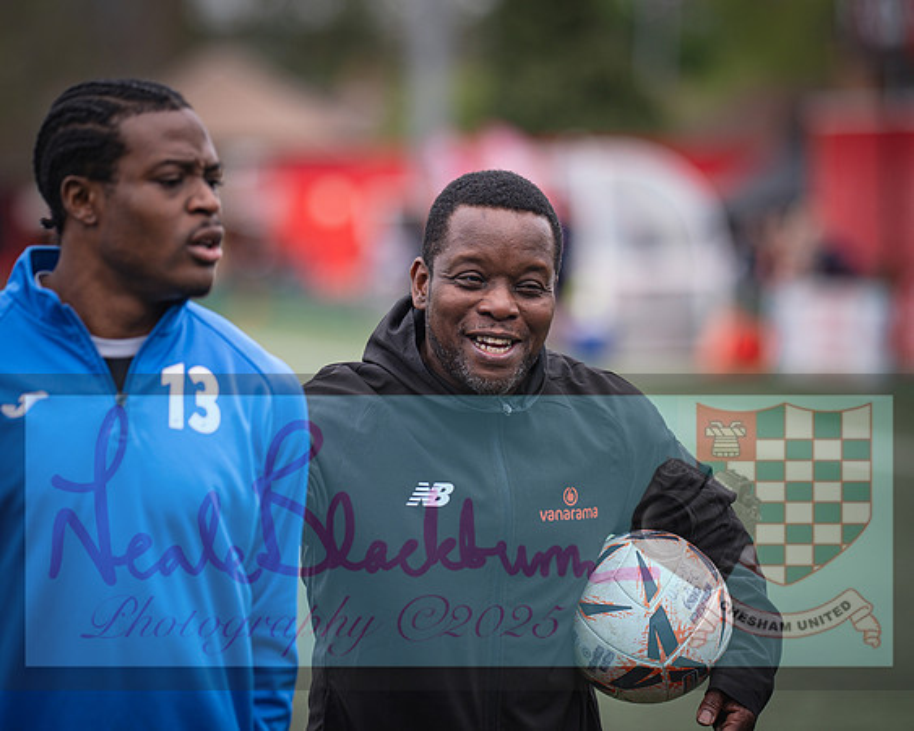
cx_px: 457
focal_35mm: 228
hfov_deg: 8.5
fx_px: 6158
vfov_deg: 6.8
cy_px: 366
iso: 100
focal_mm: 135
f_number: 1.8
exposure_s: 1/1900
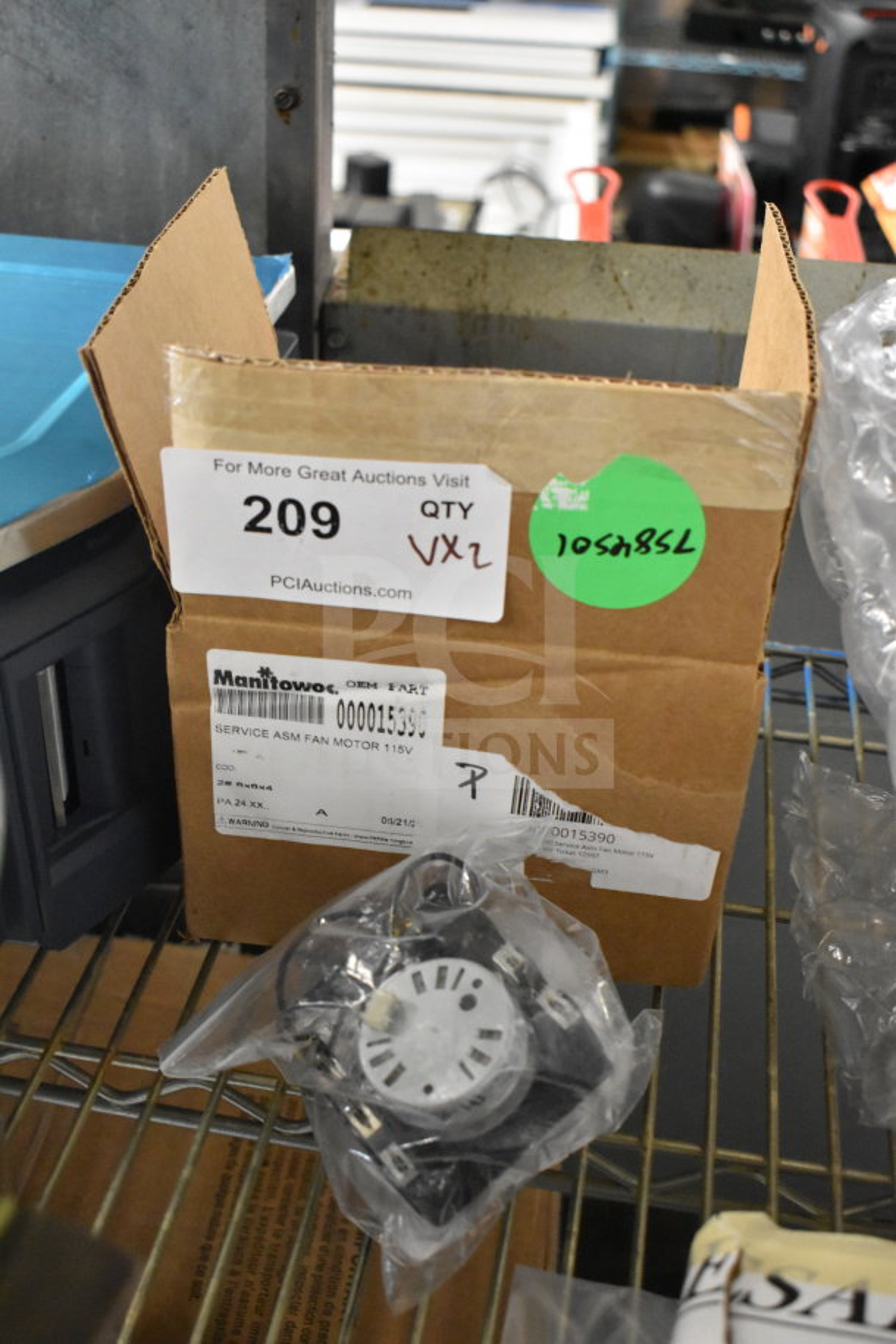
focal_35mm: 40
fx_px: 1512
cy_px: 672
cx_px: 448
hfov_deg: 33.0
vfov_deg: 47.9
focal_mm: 27
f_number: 4
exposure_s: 1/40
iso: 5600
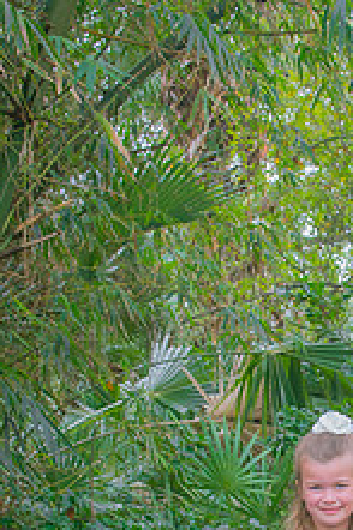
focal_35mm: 106
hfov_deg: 12.7
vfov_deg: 18.8
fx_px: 1561
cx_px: 351
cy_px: 518
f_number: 6.3
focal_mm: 35
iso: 1000
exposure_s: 1/250
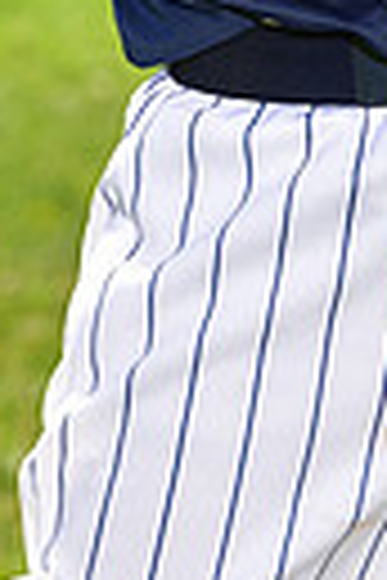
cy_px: -463
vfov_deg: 3.5
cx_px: 380
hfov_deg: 2.3
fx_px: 9449
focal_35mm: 586
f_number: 5.6
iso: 100
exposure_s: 1/250
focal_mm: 130
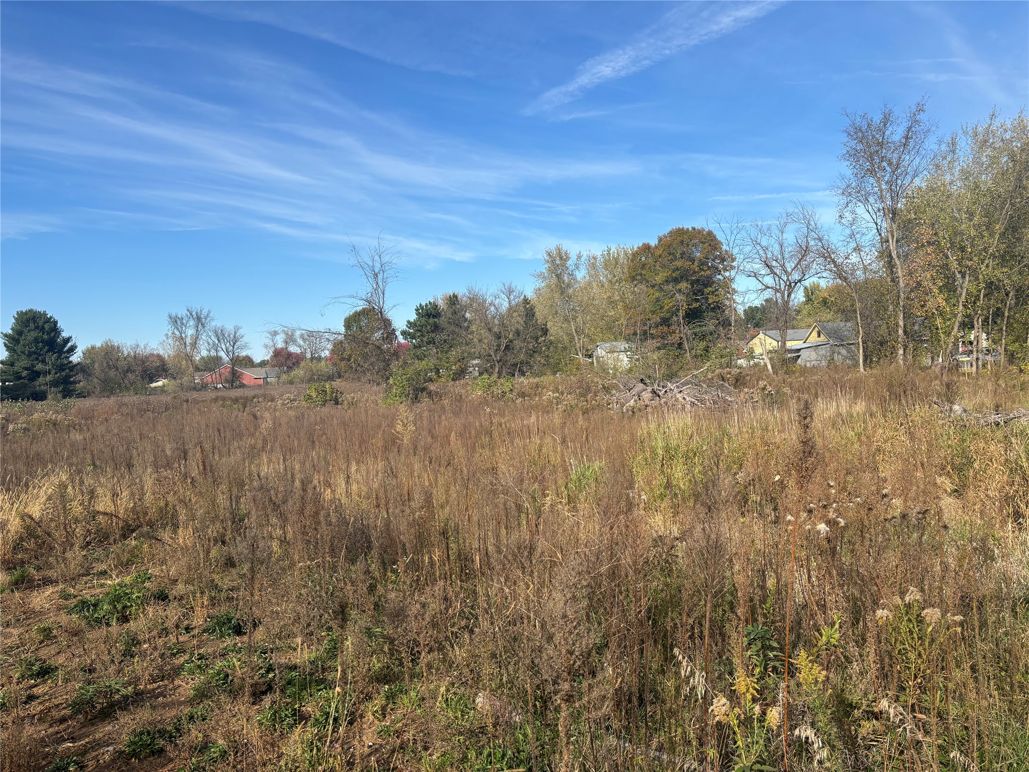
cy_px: 386
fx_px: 773
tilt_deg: -1.2
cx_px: 514
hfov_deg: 67.3
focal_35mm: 26
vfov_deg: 53.1
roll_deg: +3.0
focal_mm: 5.96
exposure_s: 1/2710
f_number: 1.6
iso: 50
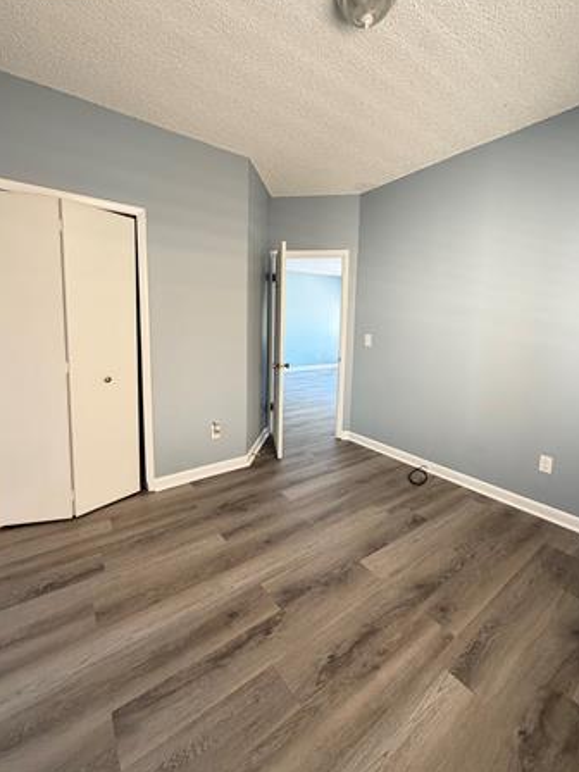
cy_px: 364
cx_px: 293
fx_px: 335
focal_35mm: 15
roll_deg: -1.0
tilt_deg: -6.9
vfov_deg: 98.1
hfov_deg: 81.7
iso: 320
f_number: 2.2
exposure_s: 1/60
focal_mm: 2.22
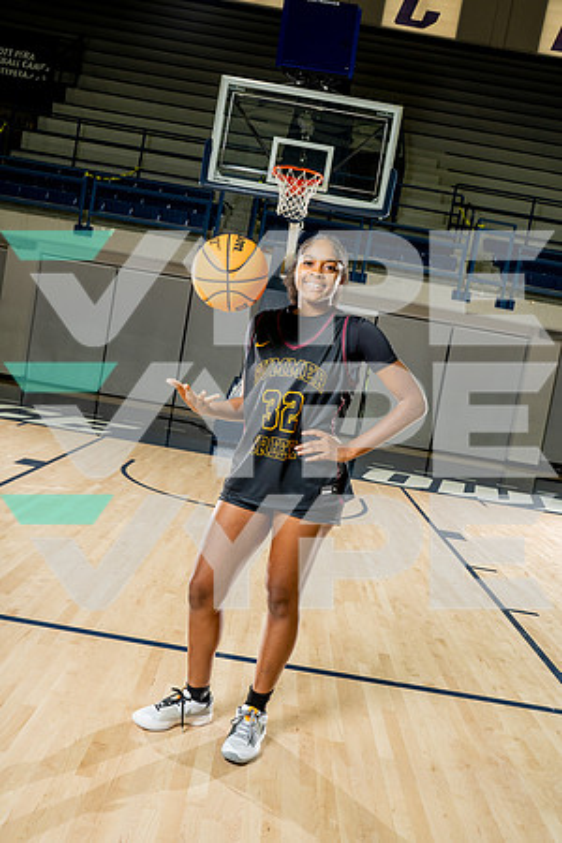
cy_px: 422
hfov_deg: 41.1
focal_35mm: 32
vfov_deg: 58.7
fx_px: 749
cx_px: 281
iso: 640
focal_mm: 32
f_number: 8
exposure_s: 1/250
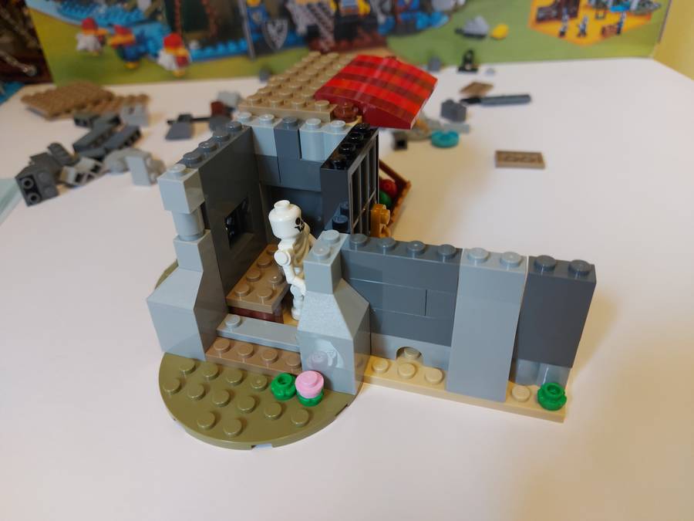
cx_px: 347
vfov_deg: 56.8
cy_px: 260
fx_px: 481
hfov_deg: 71.6
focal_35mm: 24
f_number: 1.8
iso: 160
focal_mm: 5.23
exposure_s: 1/50
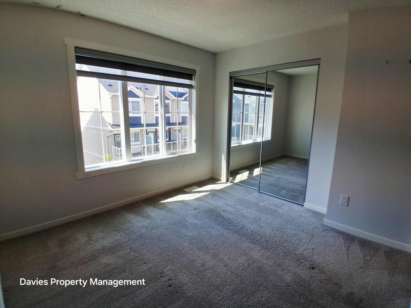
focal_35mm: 17
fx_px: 202
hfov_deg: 91.0
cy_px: 154
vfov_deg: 74.7
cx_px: 206
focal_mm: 1.4
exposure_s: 1/291
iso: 50
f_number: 2.2
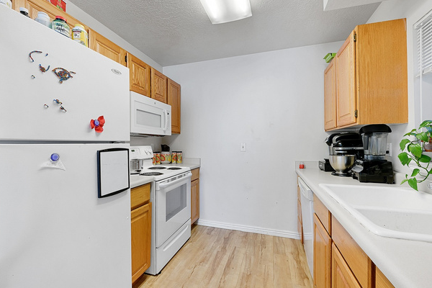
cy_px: 147
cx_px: 210
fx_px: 192
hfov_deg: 96.7
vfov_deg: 73.7
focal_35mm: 16
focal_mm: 15
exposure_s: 1/2
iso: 200
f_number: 9
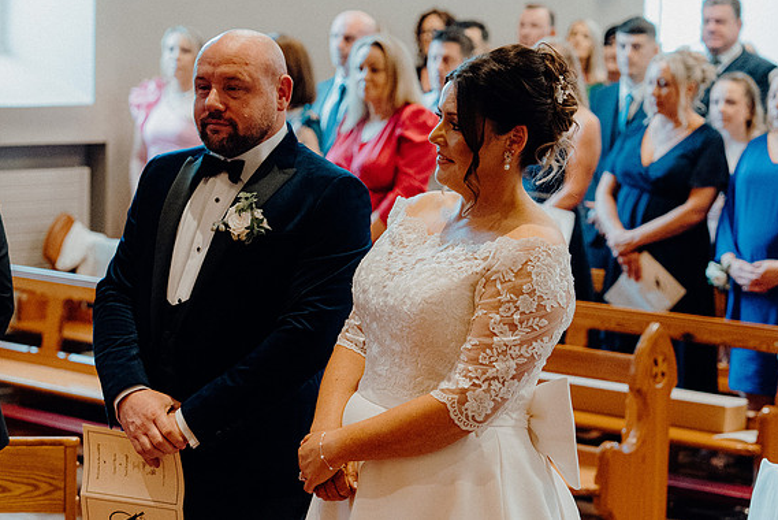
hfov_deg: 19.4
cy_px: 257
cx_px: 394
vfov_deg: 13.1
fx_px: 2270
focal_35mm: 105
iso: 5000
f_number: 3.2
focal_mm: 69
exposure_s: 1/160
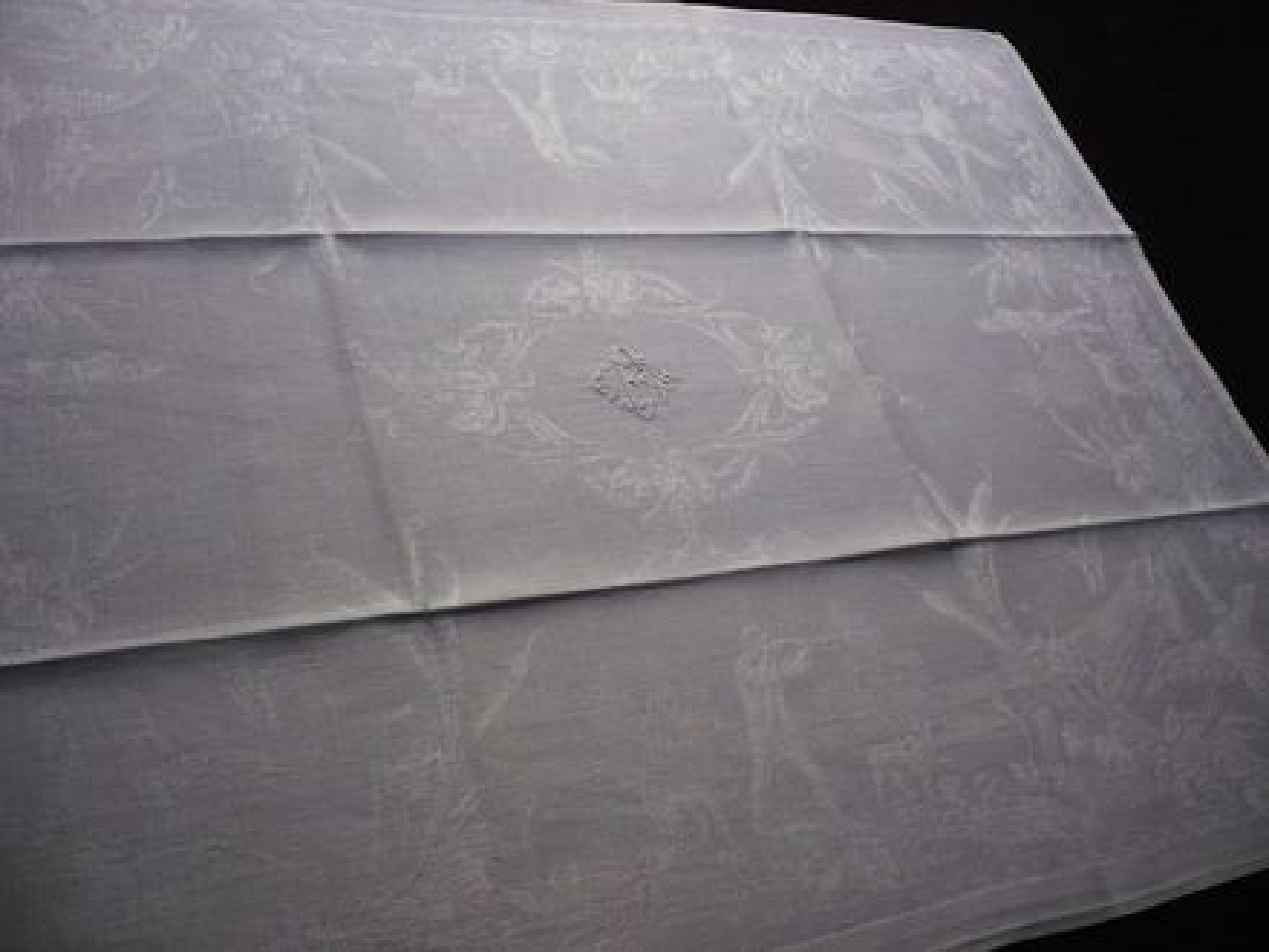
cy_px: 476
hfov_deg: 52.6
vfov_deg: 40.7
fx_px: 1283
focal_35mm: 35
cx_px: 634
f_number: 2.8
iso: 400
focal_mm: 5.8
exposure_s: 1/500
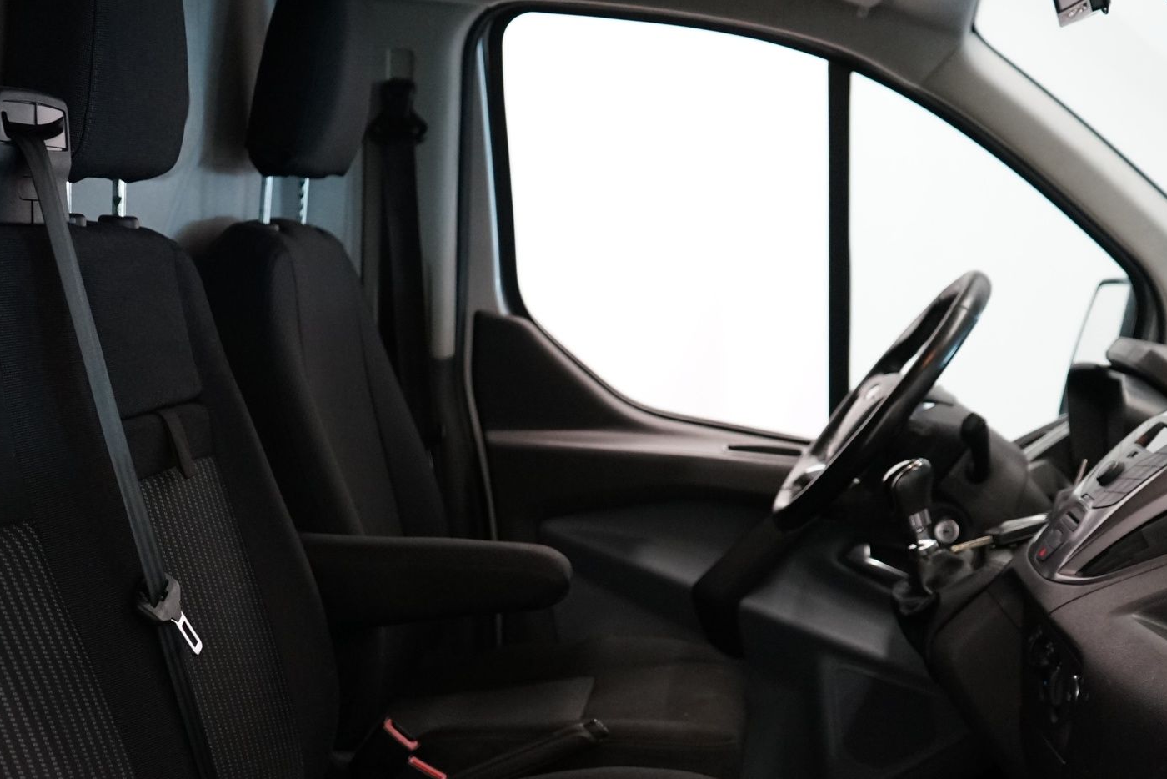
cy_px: 587
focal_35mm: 50
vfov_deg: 26.6
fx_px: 1621
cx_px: 578
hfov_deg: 39.6
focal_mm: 28
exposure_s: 1/160
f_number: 3.5
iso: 2500
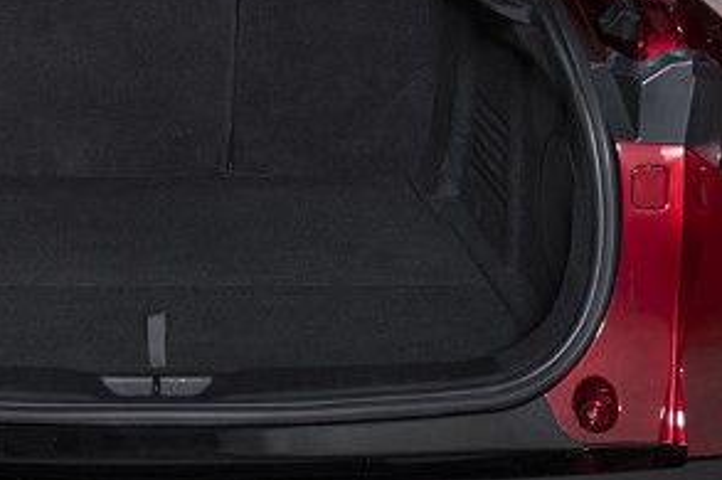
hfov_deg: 25.0
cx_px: 165
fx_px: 1603
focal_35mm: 80
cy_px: 143
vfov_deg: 17.0
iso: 200
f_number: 11
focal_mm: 39
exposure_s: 1/1.25
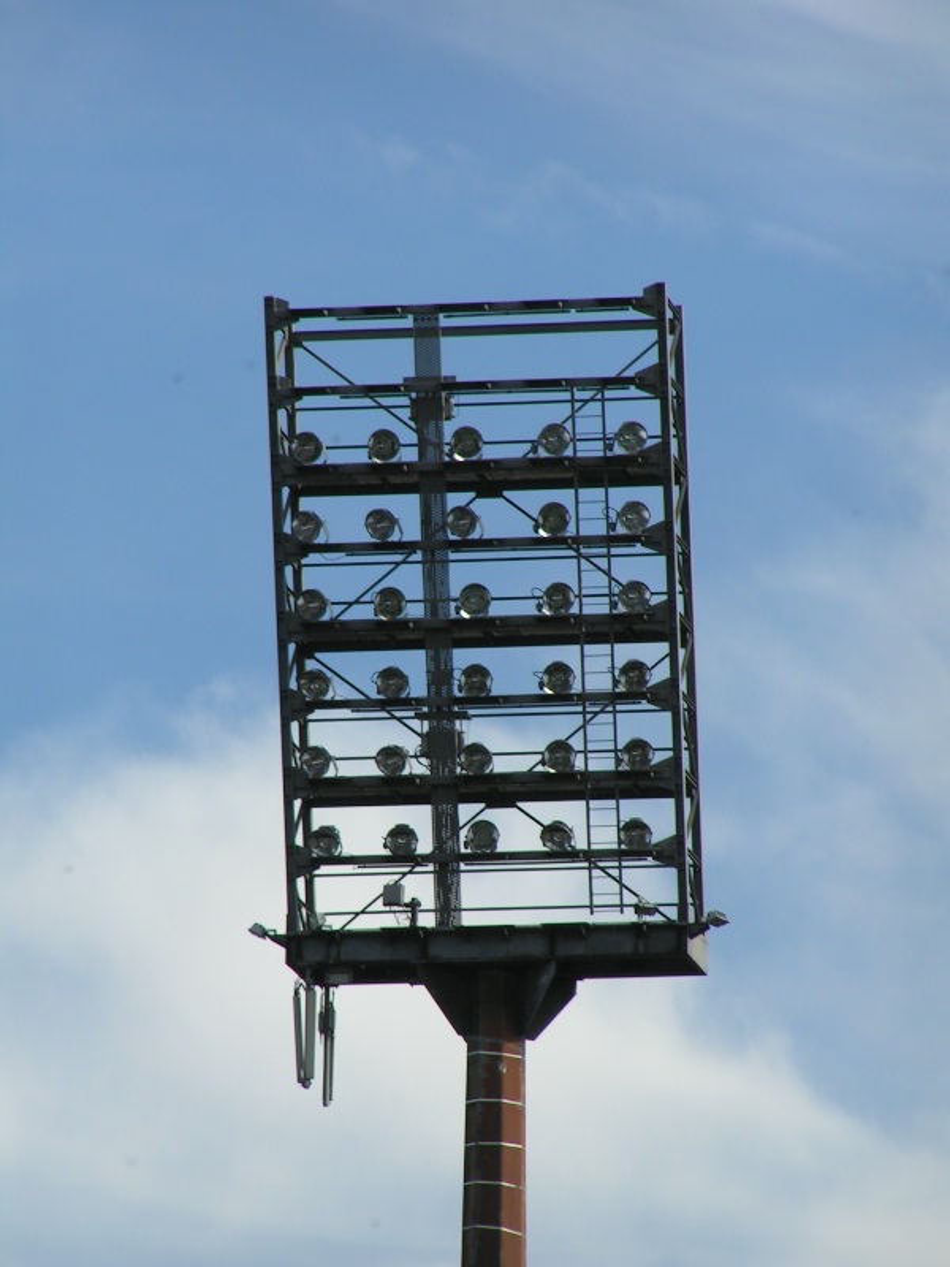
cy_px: 634
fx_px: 12990
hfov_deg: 4.2
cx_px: 475
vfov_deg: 5.6
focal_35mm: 355
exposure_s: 1/800
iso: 50
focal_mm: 54.2
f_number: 5
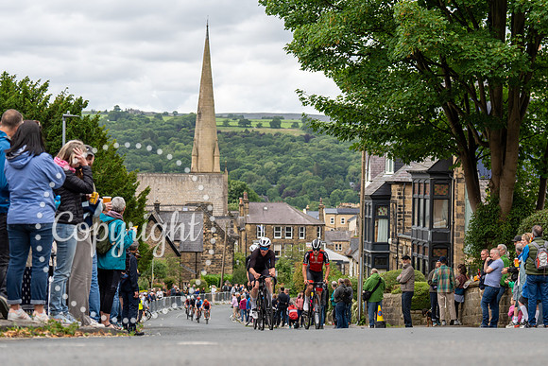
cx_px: 292
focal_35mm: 83
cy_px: 197
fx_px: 1258
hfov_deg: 24.6
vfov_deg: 16.5
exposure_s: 1/800
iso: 400
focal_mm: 70
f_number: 3.5
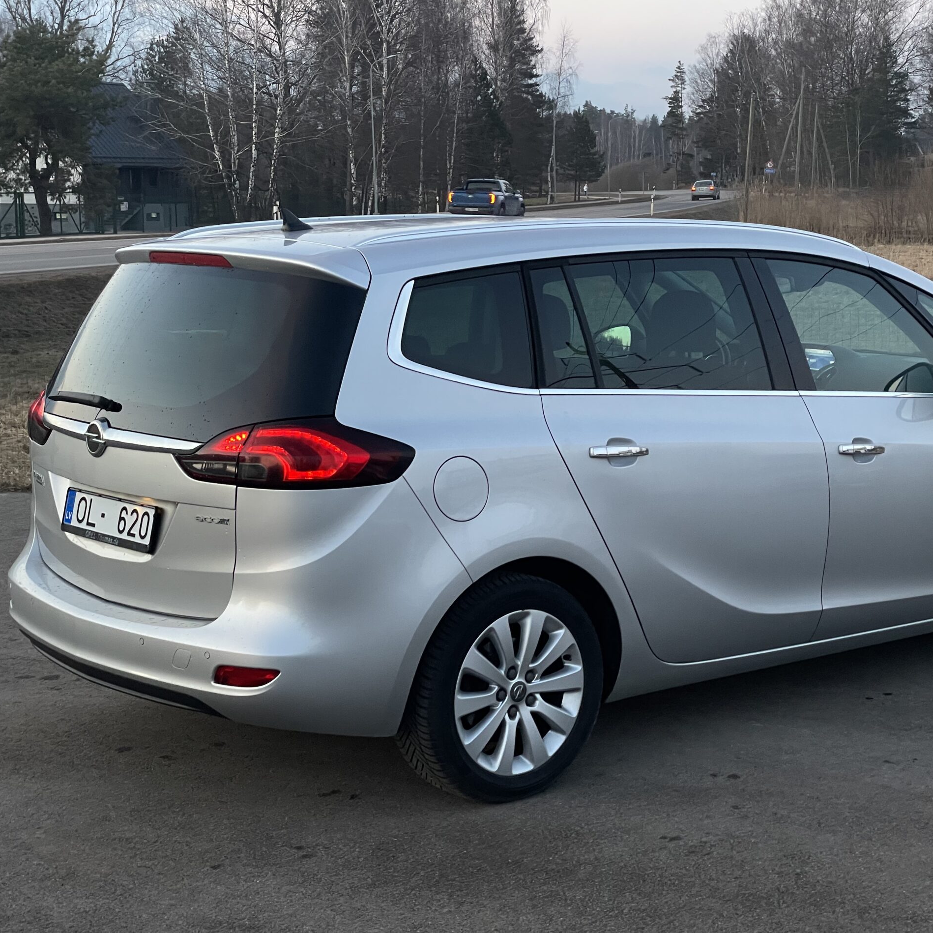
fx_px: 1891
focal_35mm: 62
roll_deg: +0.3
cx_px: 592
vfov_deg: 27.7
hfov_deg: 27.6
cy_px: 462
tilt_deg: -7.3
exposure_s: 1/100
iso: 160
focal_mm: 6
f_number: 2
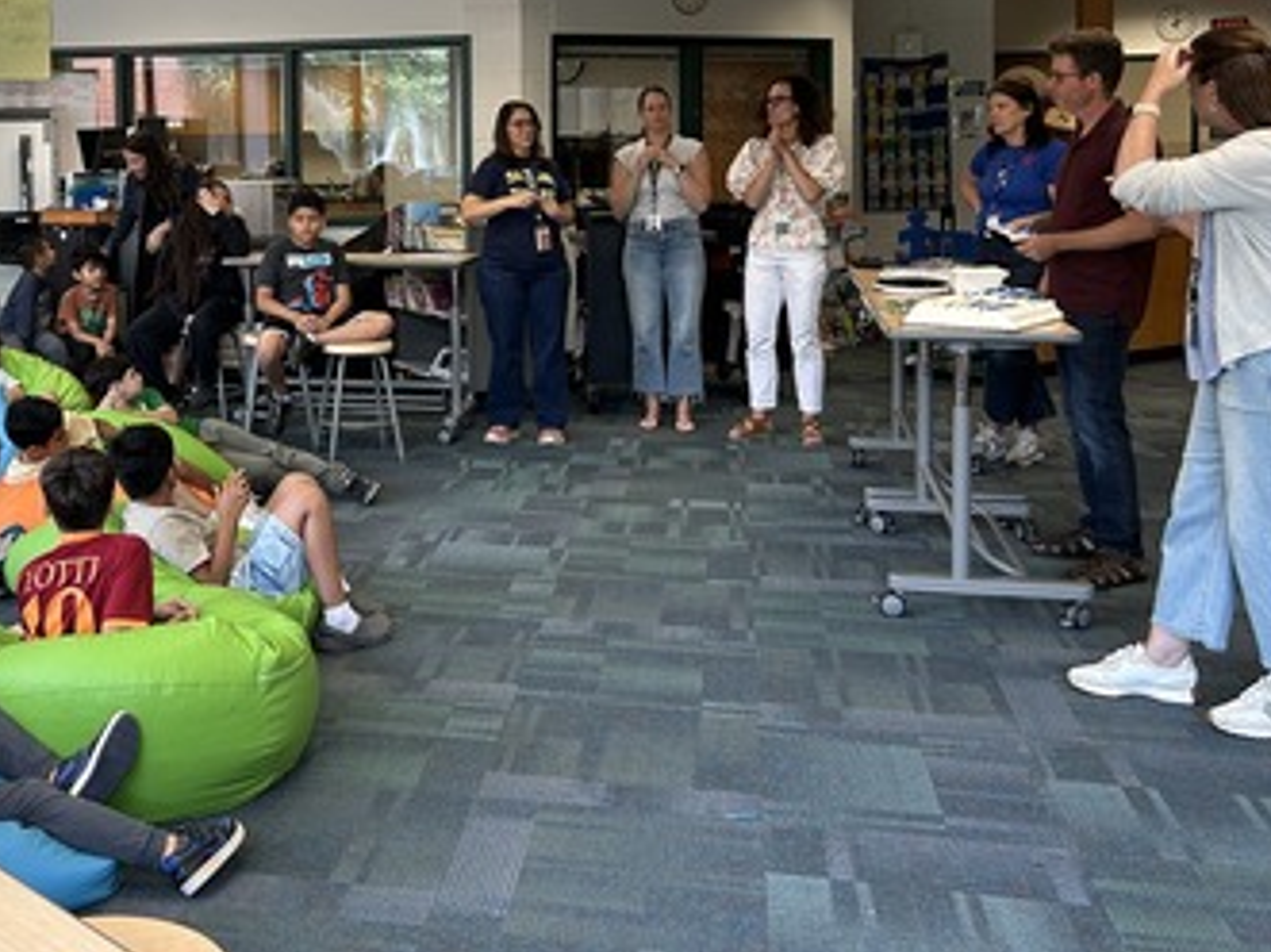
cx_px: 323
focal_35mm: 44
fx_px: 1615
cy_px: 226
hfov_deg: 41.7
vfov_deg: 32.2
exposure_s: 1/120
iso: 80
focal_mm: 5.7
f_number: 1.5
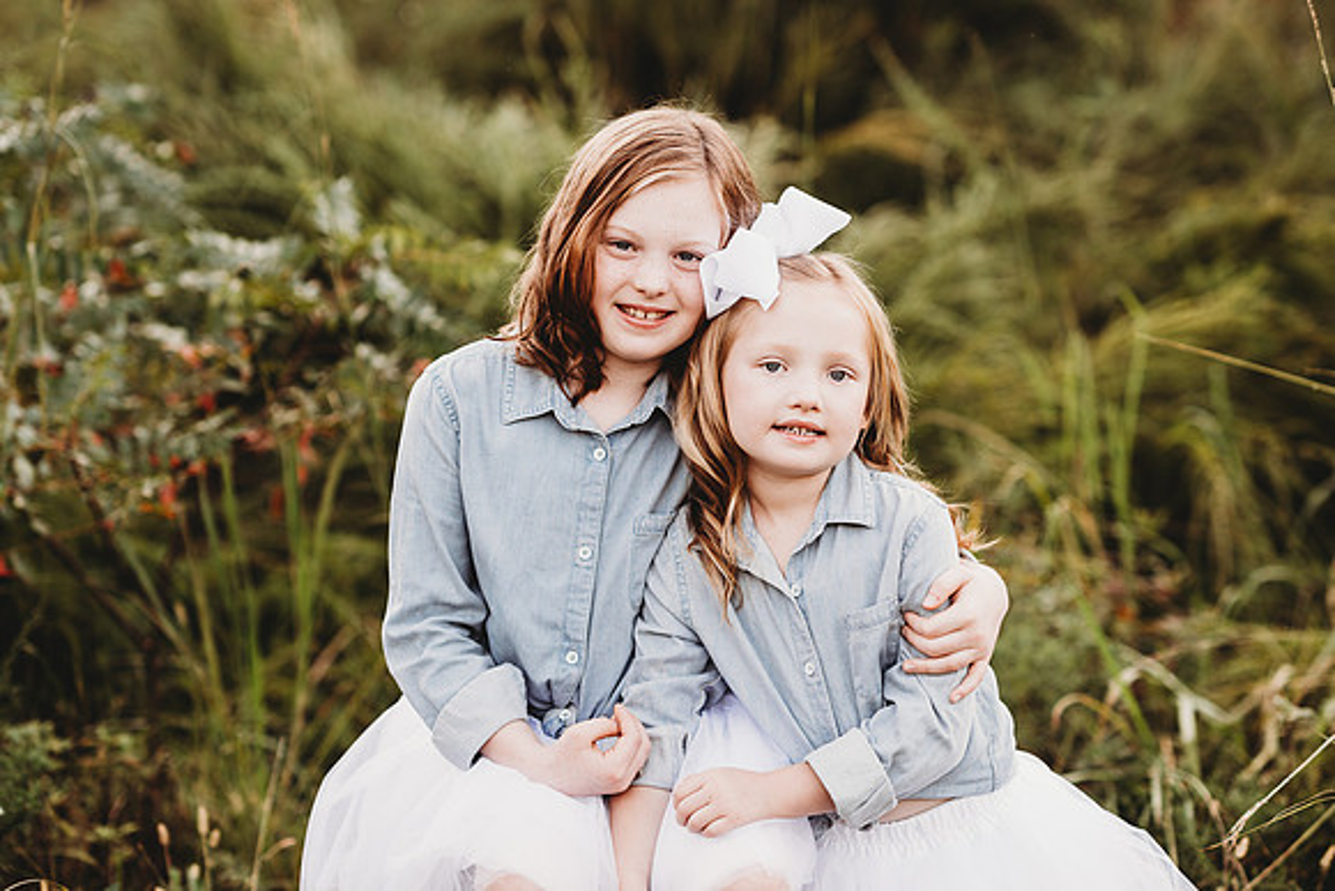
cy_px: 446
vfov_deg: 16.1
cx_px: 668
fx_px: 3153
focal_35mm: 85
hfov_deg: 23.9
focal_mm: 85
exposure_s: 1/200
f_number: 2.2
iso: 125
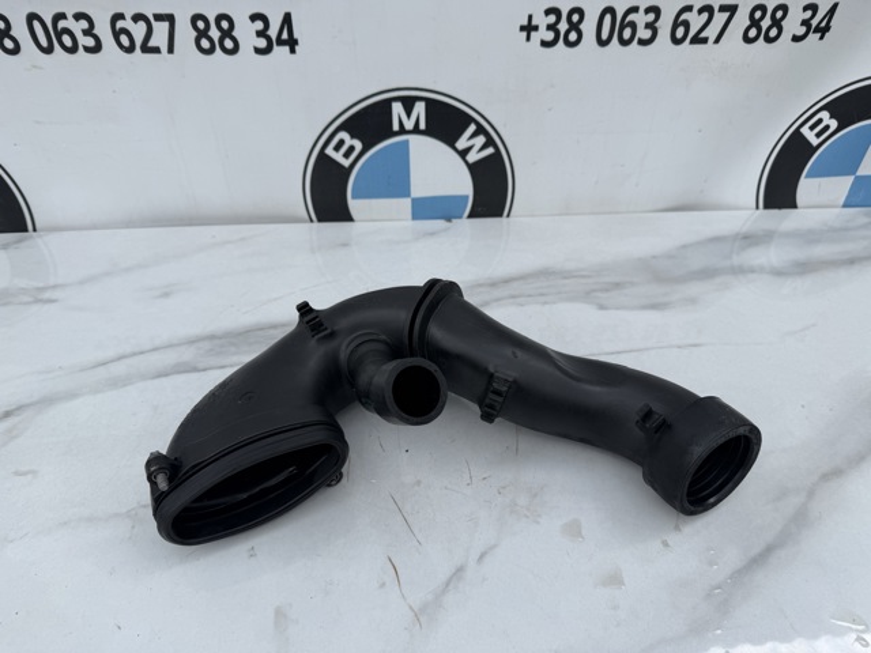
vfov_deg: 56.8
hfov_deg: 71.6
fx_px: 604
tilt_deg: -41.6
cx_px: 436
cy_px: 326
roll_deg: +2.1
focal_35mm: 24
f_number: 1.78
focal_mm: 6.76
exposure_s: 1/1901
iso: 80
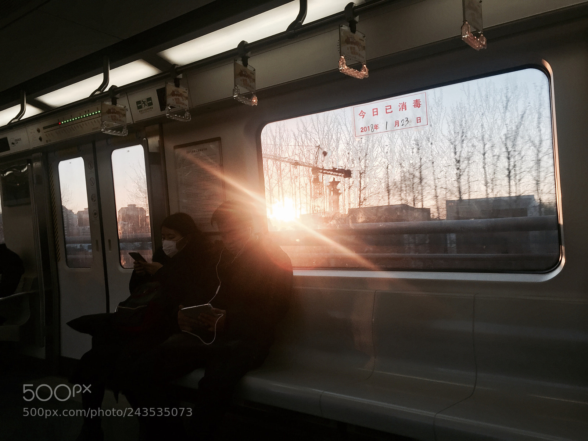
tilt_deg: +1.1
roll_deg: +0.3
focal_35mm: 29
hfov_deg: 61.7
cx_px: 294
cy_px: 220
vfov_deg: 48.2
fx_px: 493
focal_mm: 4.15
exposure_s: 1/100
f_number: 2.2
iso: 32
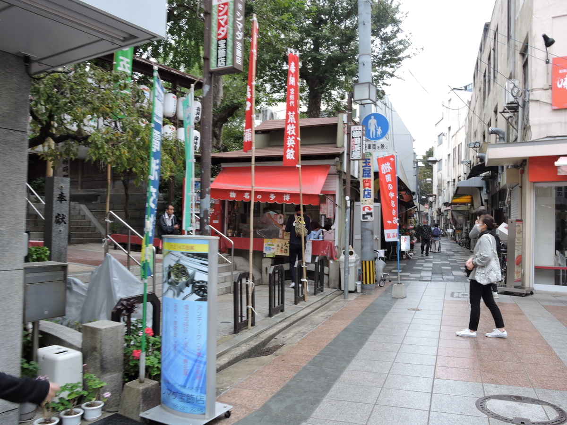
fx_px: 491
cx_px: 284
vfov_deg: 46.8
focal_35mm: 30
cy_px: 212
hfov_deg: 60.0
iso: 100
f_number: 3.5
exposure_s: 1/50
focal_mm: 5.4
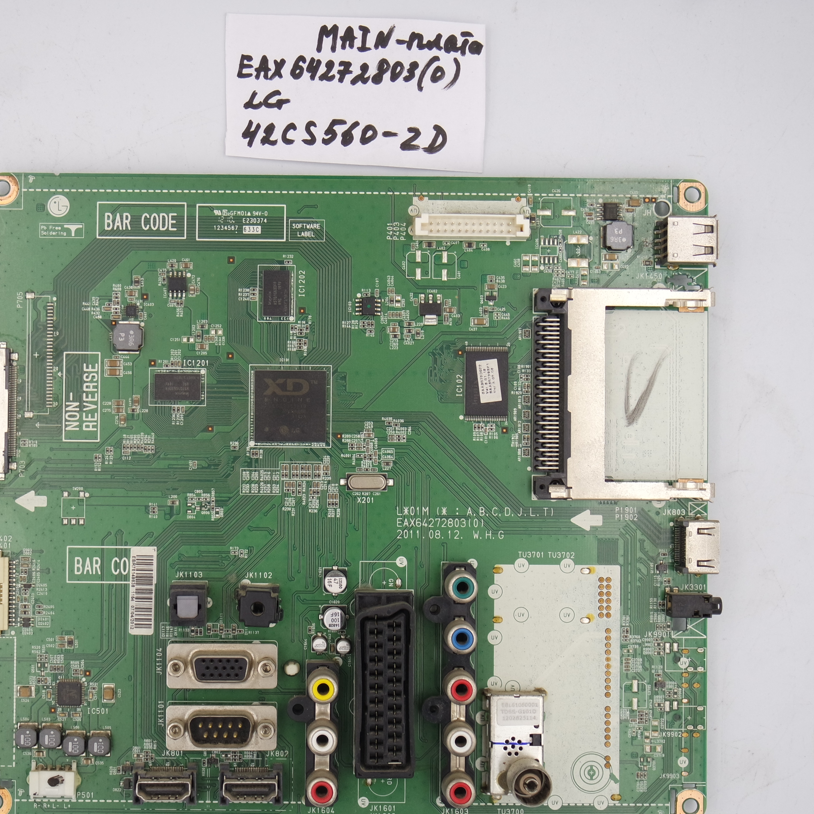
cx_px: 333
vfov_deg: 27.7
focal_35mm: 62
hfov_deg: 27.7
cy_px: 424
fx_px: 1649
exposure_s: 1/100
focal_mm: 17
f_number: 5
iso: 160
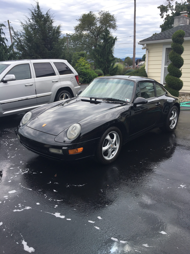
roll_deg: -0.4
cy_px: 127
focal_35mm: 29
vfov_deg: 61.7
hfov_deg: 48.2
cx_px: 95
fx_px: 212
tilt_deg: -15.2
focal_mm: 4.15
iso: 25
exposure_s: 1/686
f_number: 2.2
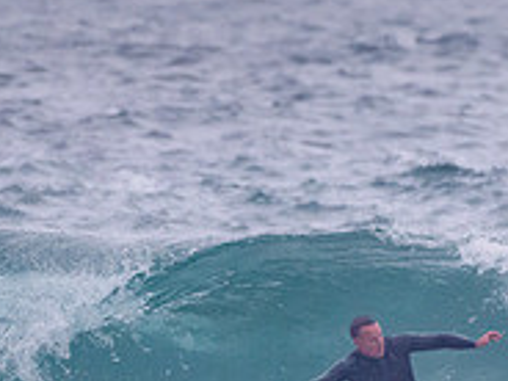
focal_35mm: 1854
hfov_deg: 1.1
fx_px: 27208
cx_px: 356
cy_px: 397
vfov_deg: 0.8
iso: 1400
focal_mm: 500
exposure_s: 1/2000
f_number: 5.6
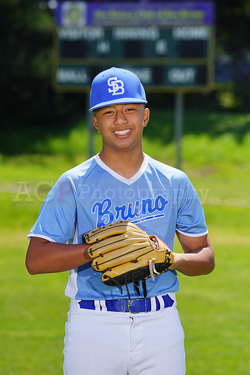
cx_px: 125
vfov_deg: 8.2
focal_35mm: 250
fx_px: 2602
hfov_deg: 5.5
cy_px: 188
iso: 100
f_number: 8
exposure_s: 1/250
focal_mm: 250
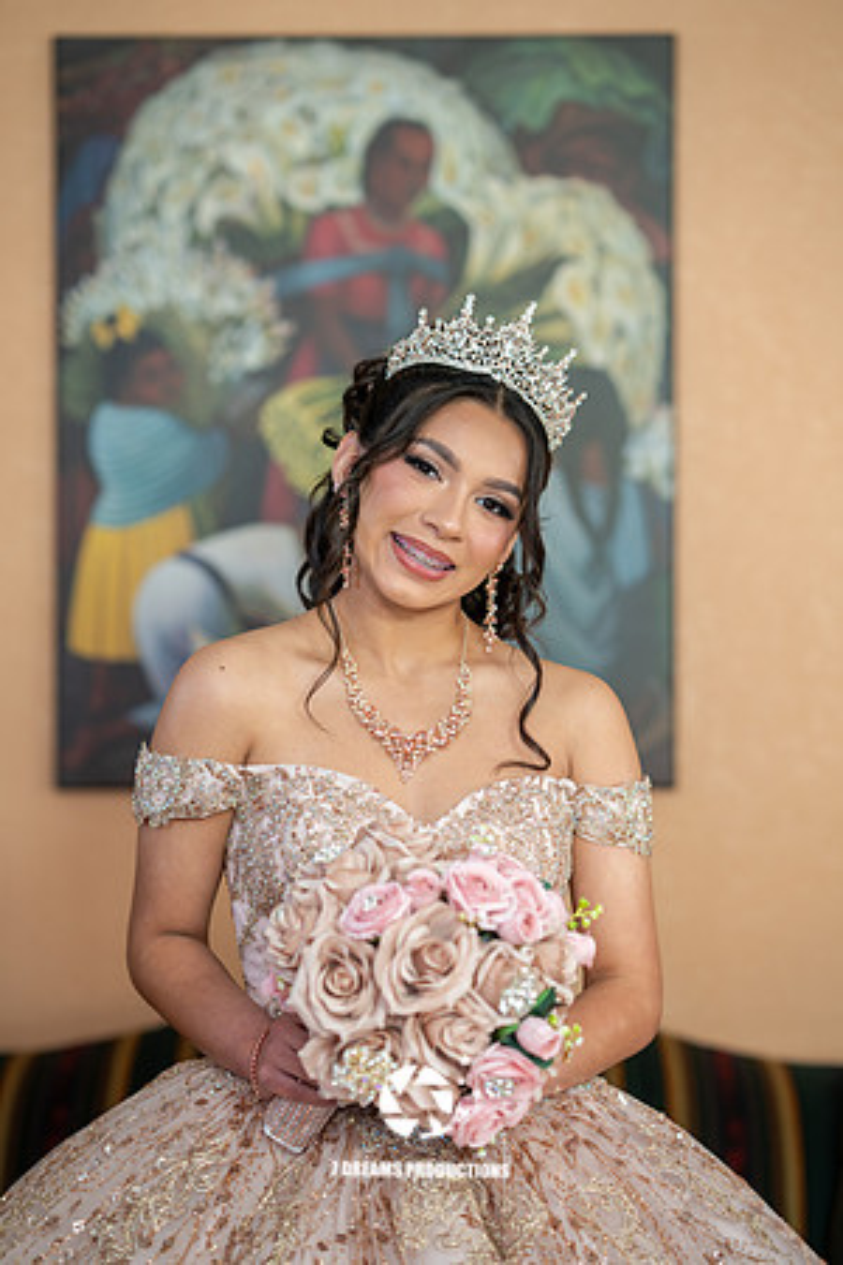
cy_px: 632
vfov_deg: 23.9
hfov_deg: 16.1
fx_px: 2985
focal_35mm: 85
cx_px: 422
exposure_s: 1/100
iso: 500
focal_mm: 85
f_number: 2
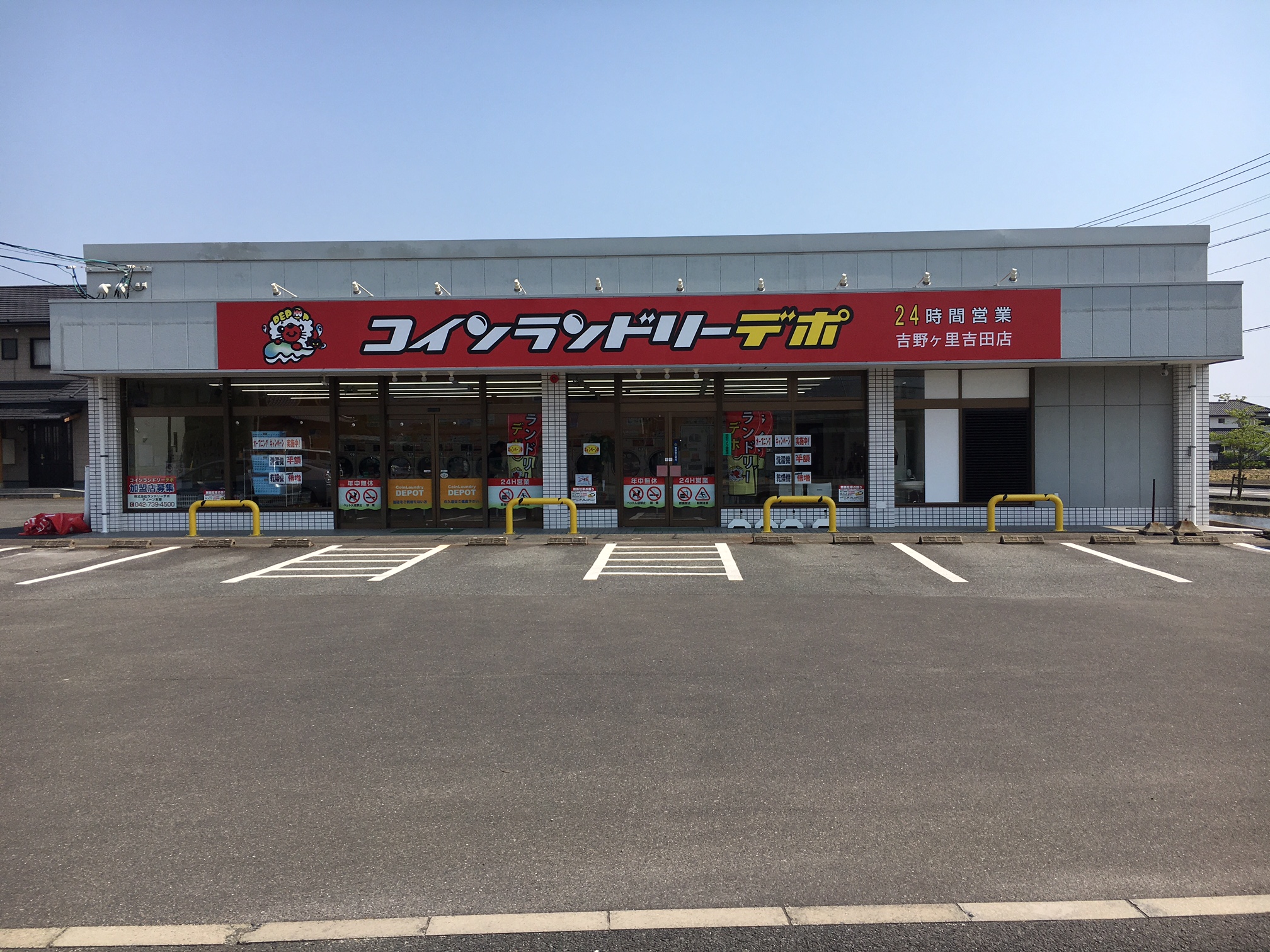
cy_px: 476
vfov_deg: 48.2
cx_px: 635
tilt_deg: -0.8
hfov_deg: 61.7
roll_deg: +0.5
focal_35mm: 29
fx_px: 1064
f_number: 2.2
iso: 25
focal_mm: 4.15
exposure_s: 1/2404
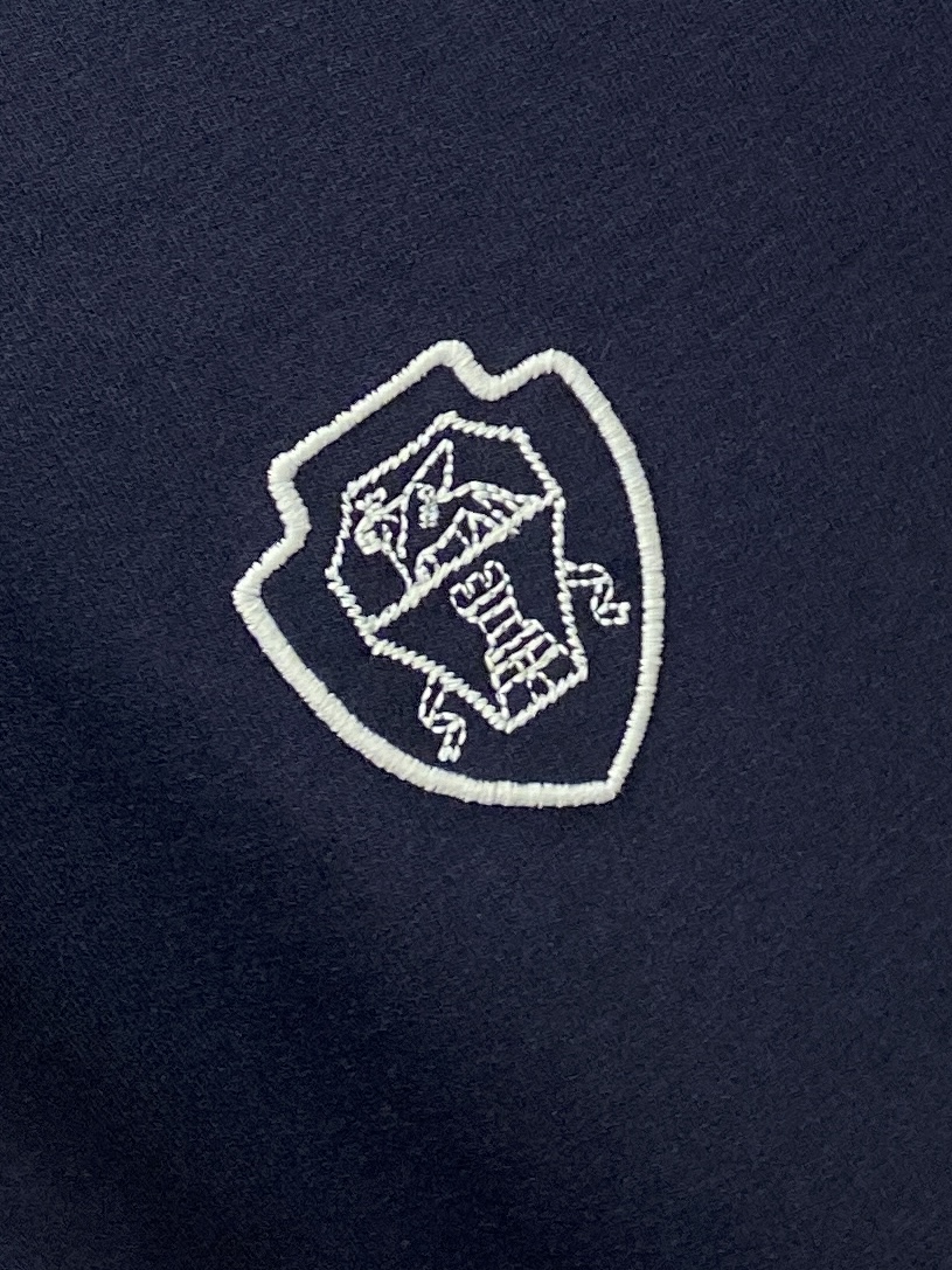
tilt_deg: -10.6
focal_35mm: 26
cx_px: 476
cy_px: 635
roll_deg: +29.6
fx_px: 954
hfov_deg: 53.1
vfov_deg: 67.3
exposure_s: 1/121
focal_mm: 4.25
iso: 125
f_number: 1.8
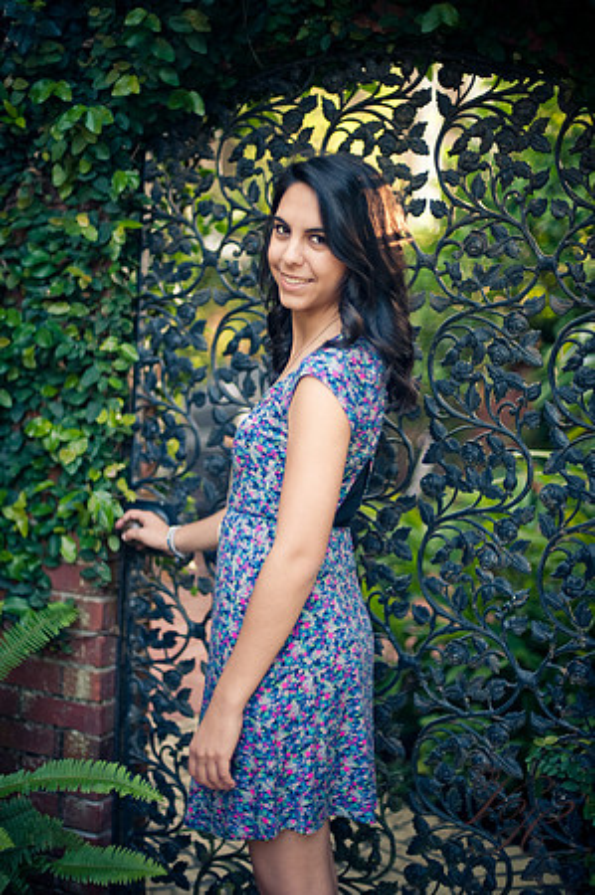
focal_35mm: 50
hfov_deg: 26.9
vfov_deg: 39.6
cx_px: 298
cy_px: 448
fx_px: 1242
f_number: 1.4
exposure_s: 1/250
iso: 200
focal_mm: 50
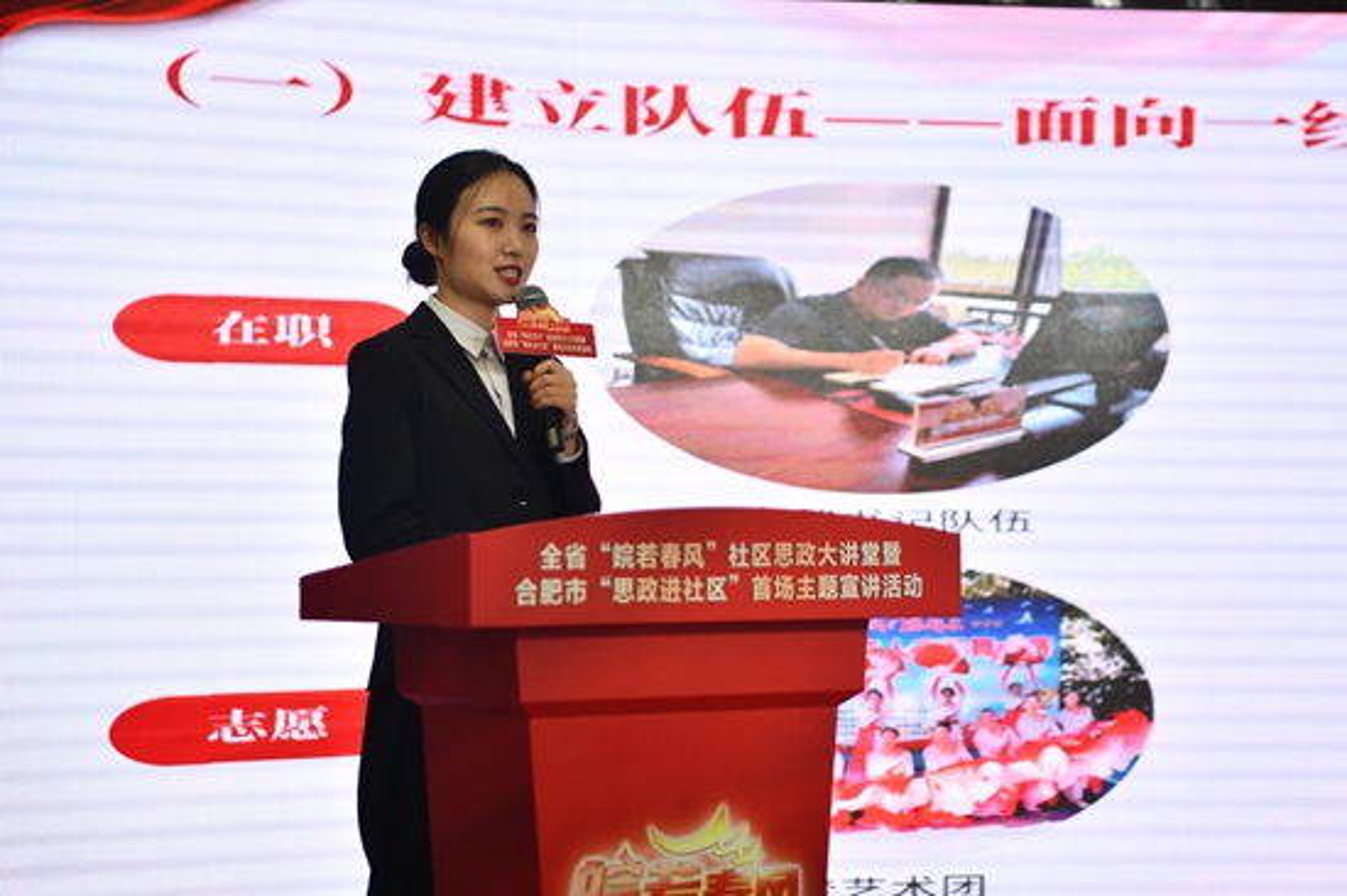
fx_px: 2767
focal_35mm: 74
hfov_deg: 27.4
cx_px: 674
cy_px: 448
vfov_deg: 18.4
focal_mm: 62
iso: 500
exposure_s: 1/200
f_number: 2.8
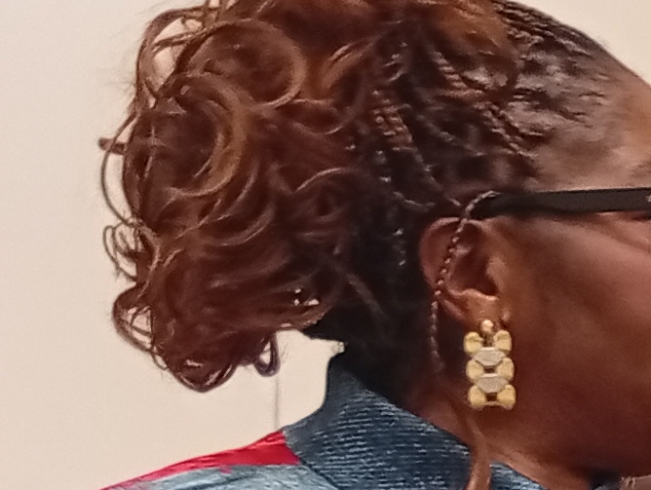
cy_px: 622
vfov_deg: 8.9
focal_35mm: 165
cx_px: 1255
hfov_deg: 11.0
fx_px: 3108
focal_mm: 3.84
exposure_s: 1/33.3
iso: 199
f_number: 1.8
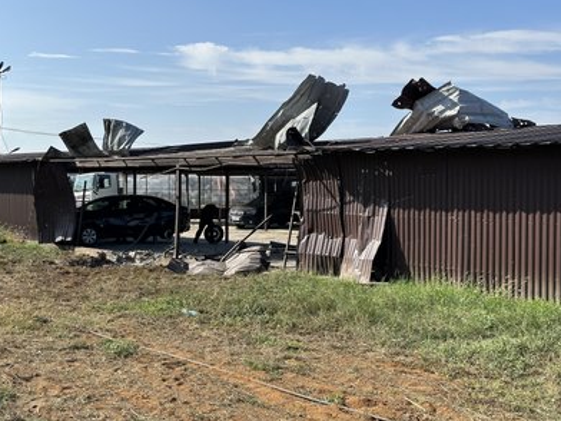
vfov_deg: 29.7
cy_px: 210
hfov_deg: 38.9
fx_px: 794
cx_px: 276
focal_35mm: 49
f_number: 1.78
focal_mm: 6.86
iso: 64
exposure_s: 1/3731
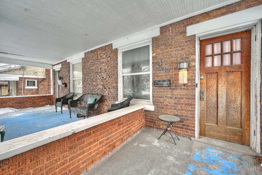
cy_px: 88
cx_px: 131
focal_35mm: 14
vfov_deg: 81.2
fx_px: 102
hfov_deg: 104.3
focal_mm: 14
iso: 100
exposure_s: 1/10
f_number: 9
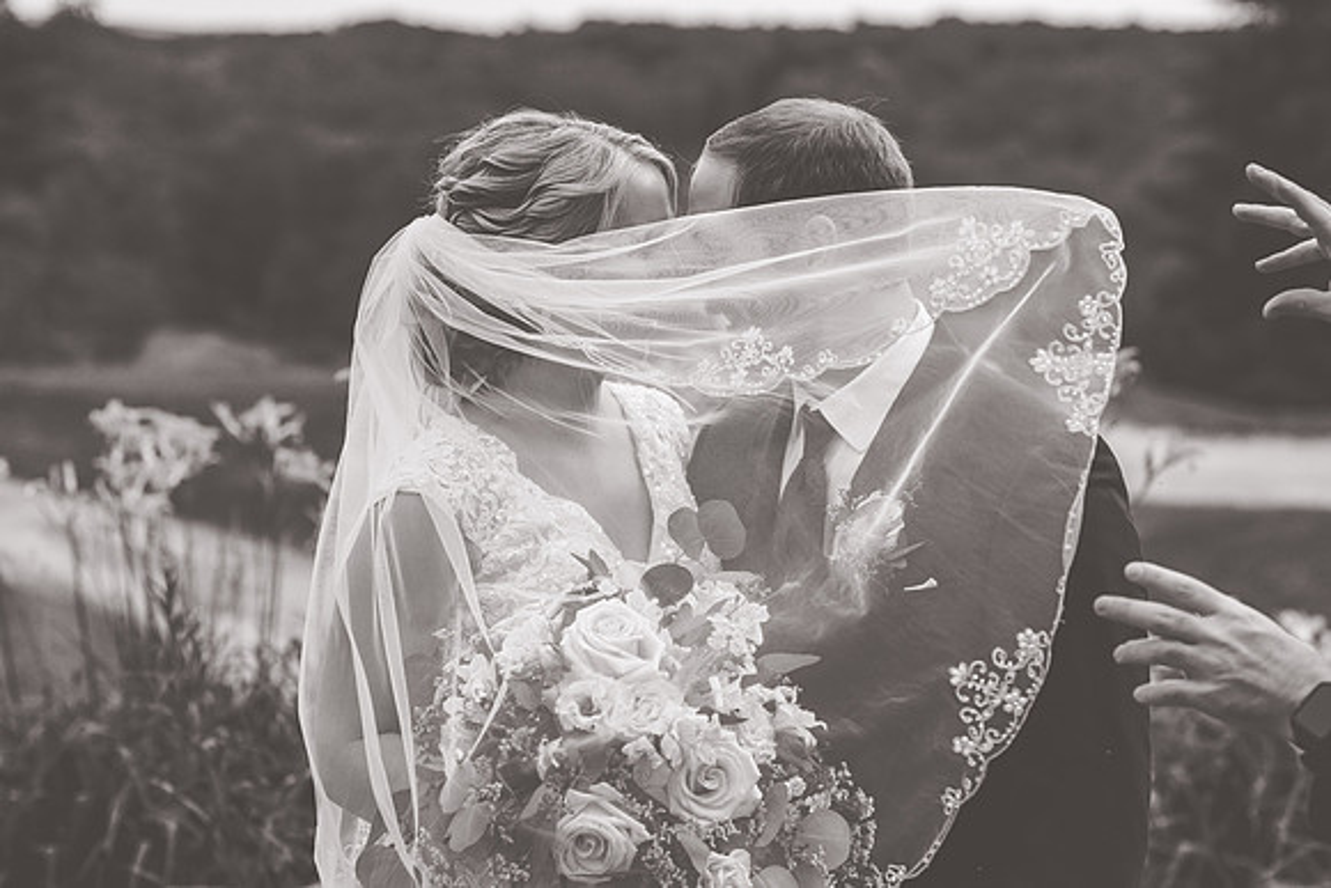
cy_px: 444
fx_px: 3143
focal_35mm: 85
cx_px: 666
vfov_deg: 16.1
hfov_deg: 23.9
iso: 500
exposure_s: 1/4000
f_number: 3.5
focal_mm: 85
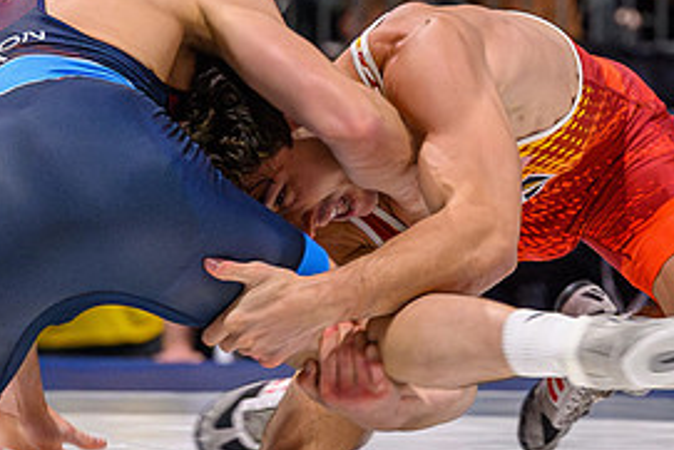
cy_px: 135
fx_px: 6406
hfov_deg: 6.0
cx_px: 331
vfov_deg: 4.0
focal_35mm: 342
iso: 7200
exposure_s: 1/800
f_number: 2.8
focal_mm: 94
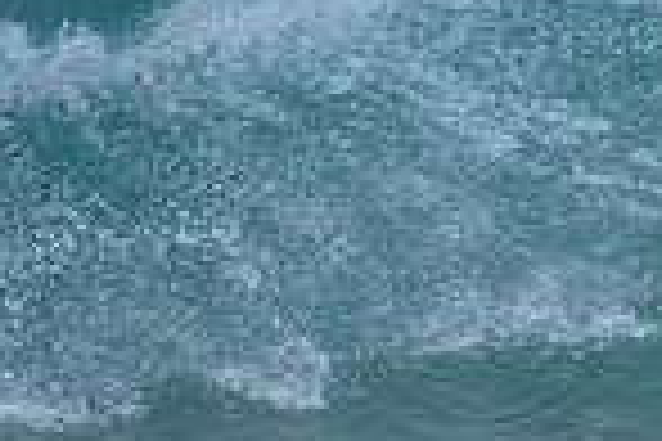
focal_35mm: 1995
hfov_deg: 1.0
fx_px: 36683
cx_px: 648
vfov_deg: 0.7
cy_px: -191
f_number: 5.6
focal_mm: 500
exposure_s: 1/800
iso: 180
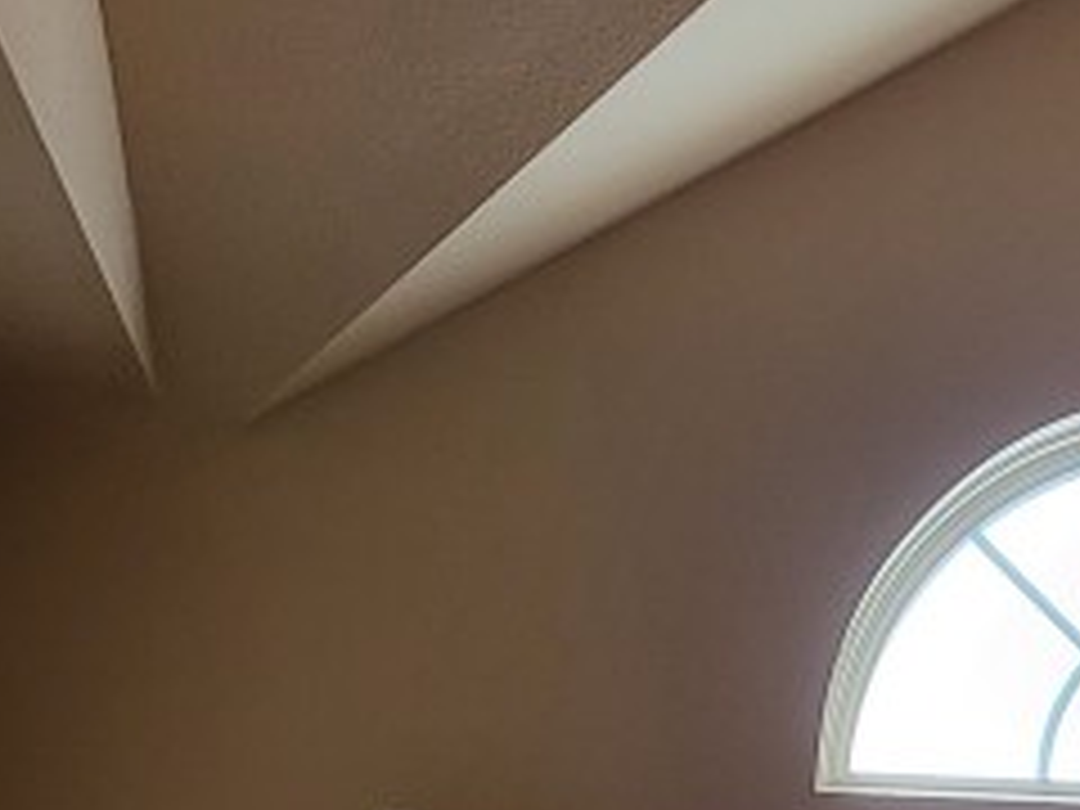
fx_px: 3463
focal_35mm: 111
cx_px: 1728
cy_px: 1575
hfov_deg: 15.9
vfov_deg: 12.0
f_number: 1.8
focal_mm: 4.25
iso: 50
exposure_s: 1/120
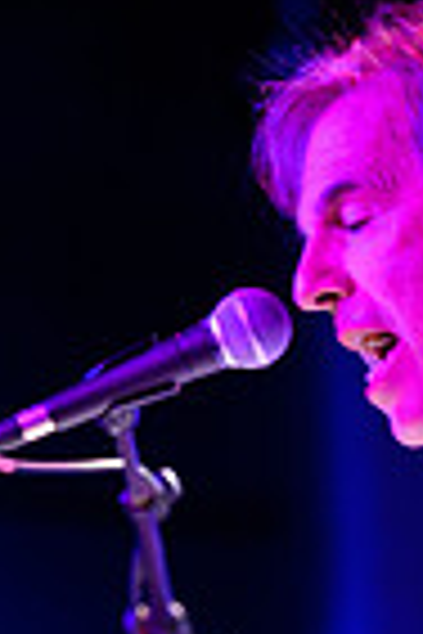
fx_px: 6186
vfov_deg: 5.8
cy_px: 877
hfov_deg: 3.9
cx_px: 164
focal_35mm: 351
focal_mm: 110
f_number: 2.8
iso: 5000
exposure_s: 1/250
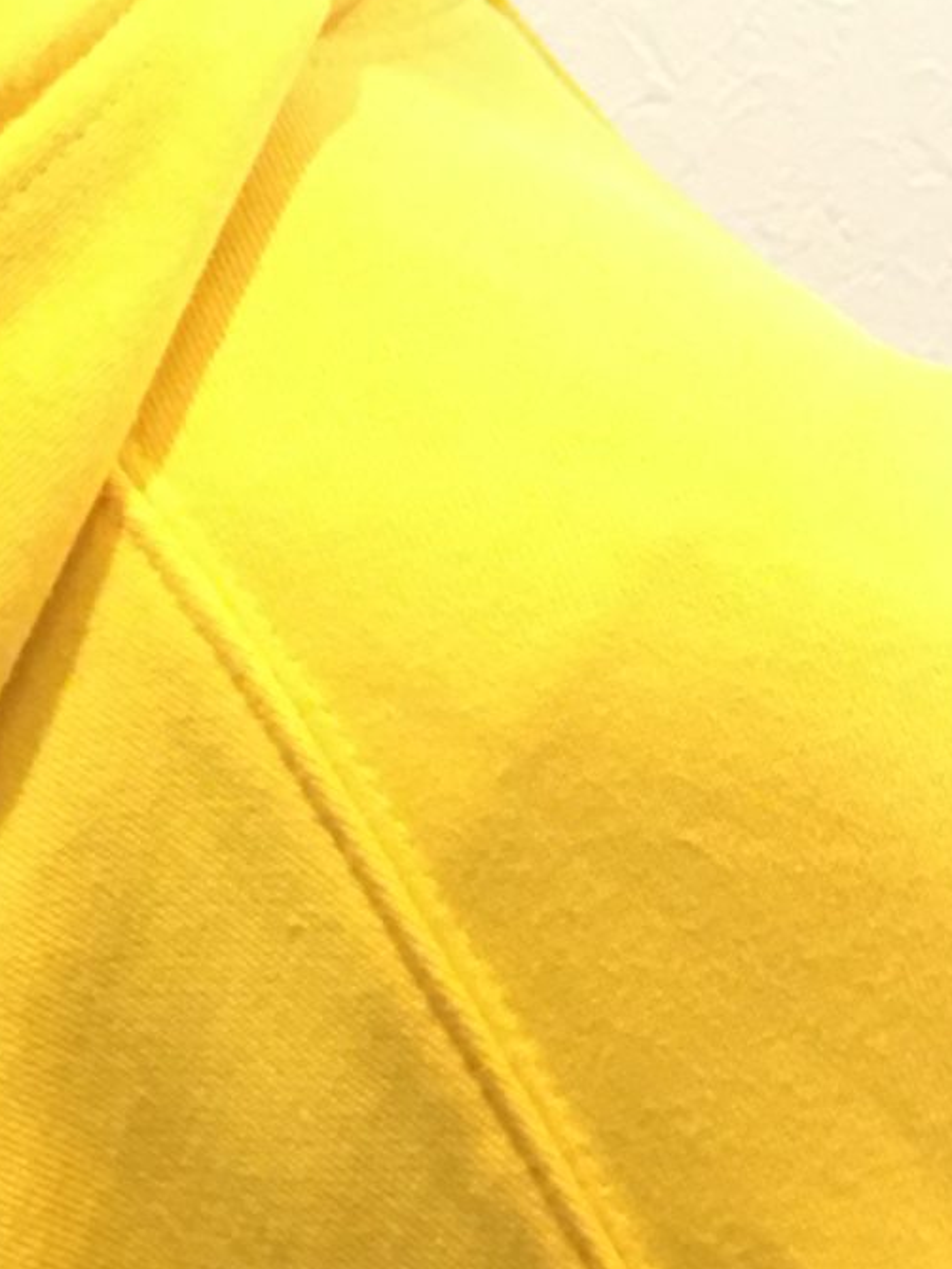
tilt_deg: -11.3
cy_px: -395
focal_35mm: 111
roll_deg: +2.4
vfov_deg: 16.7
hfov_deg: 13.2
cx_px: 95
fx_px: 4069
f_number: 2.2
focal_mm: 4.15
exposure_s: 1/15
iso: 100
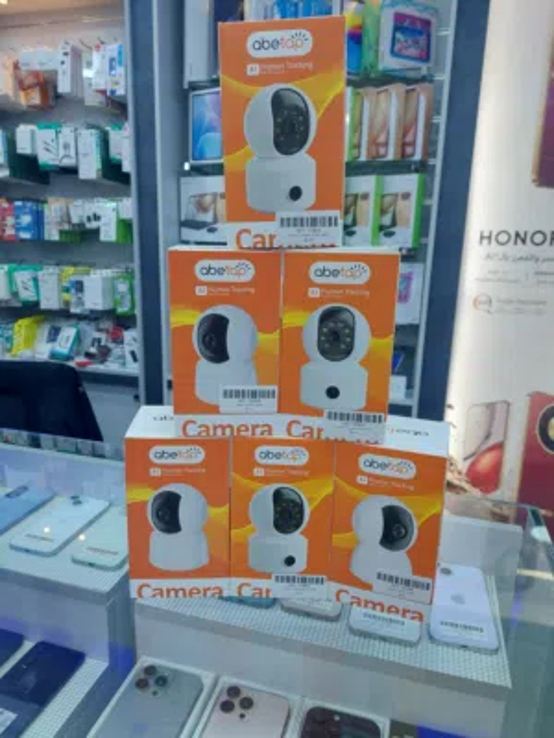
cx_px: 277
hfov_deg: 56.8
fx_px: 512
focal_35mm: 24
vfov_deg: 71.6
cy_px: 369
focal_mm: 5.23
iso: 50
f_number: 1.8
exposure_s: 1/50
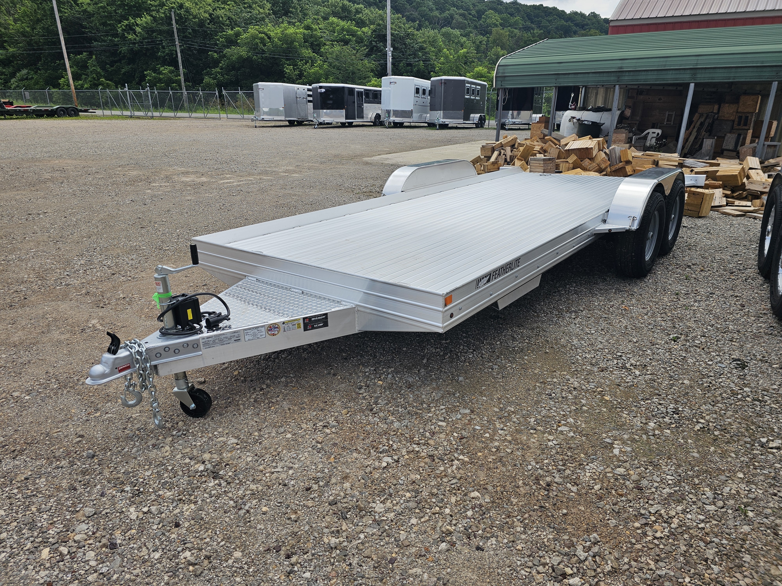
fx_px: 520
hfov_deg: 73.9
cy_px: 293
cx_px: 391
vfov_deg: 58.9
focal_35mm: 23
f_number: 1.7
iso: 10
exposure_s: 1/814
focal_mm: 6.3
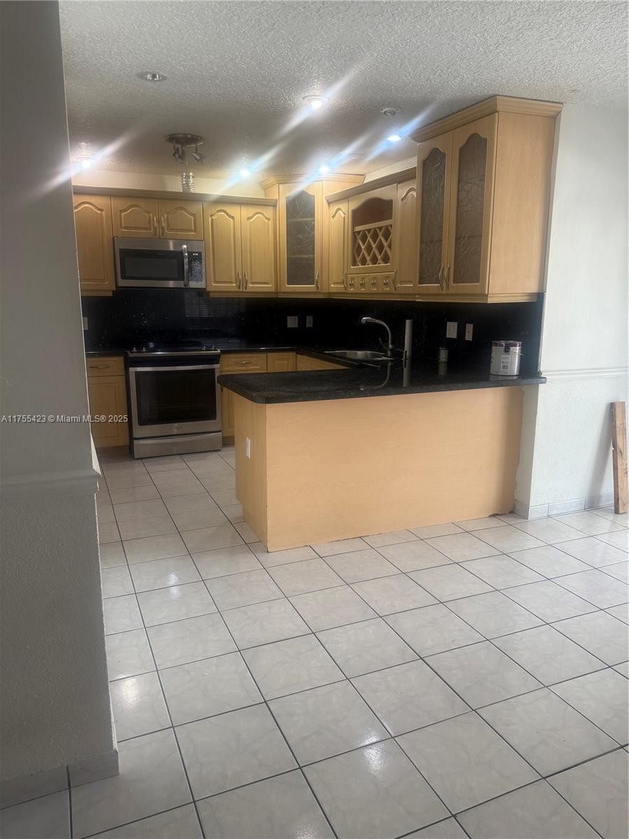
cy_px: 420
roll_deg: +0.1
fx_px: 581
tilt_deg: -12.1
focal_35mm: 24
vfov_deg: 71.6
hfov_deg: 56.8
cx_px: 314
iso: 160
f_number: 1.78
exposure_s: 1/120
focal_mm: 6.76
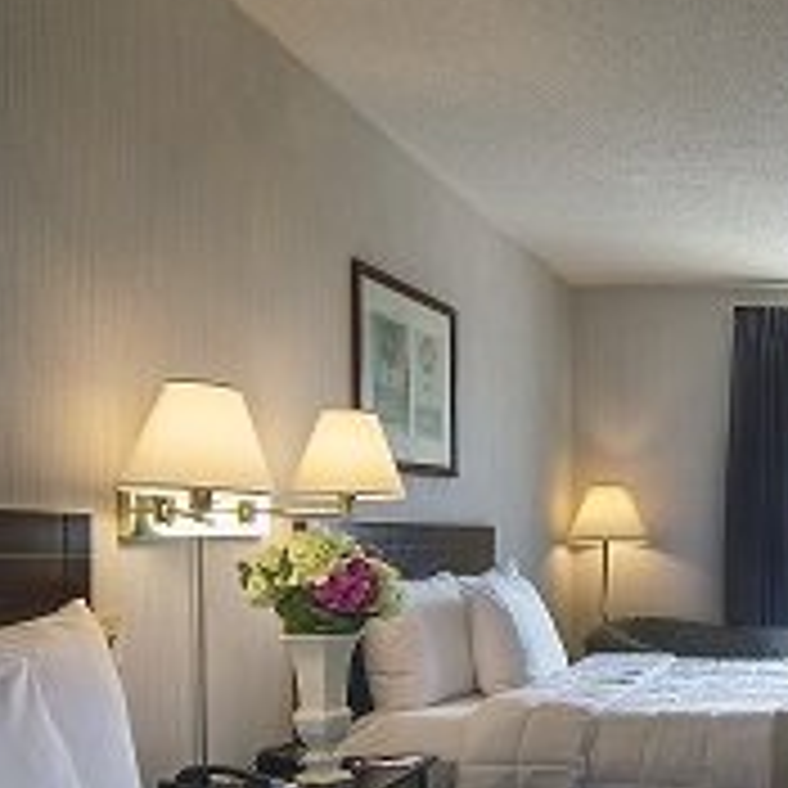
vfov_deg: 43.6
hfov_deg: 36.5
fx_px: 979
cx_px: 883
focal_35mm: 38
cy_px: 475
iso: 100
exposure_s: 1/8
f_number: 11
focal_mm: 17
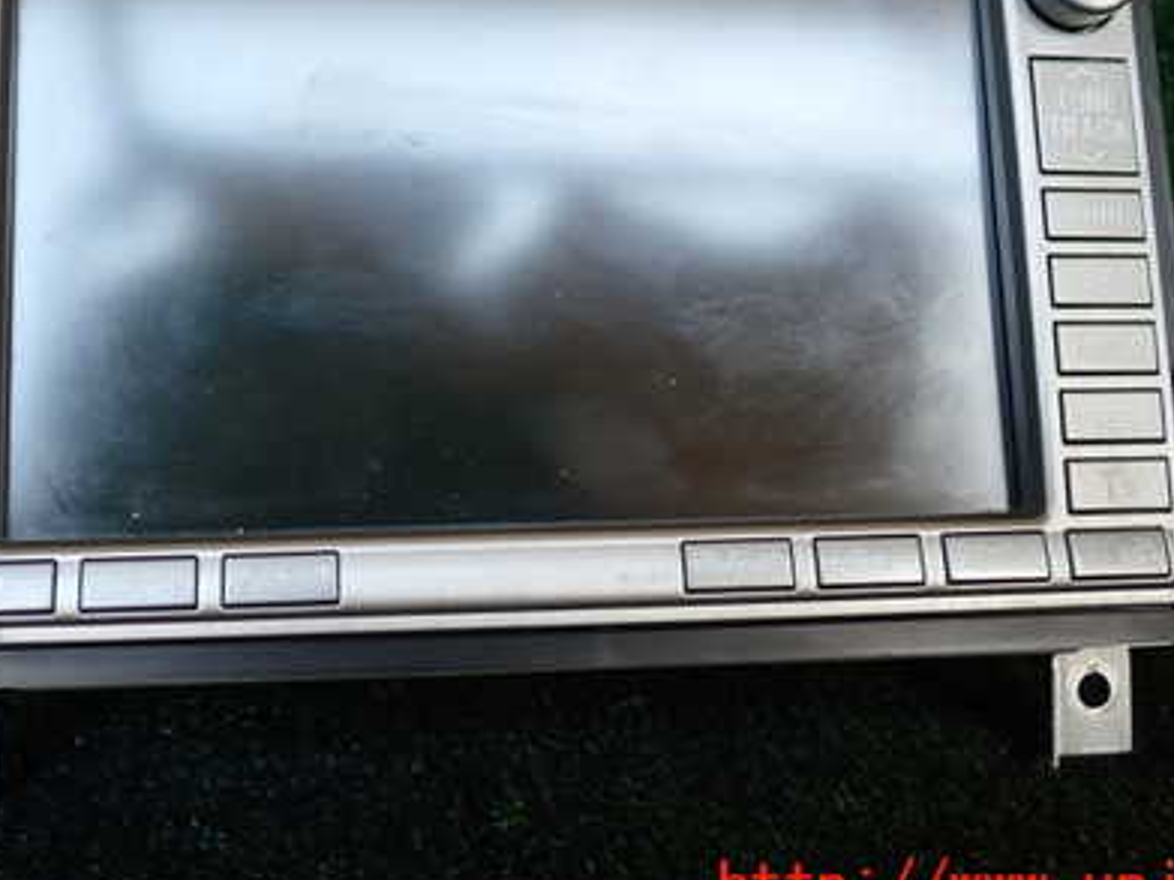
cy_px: 252
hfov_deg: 41.1
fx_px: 1560
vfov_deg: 31.1
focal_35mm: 46
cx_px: 495
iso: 100
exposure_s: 1/60
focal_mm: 5.4
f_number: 2.3
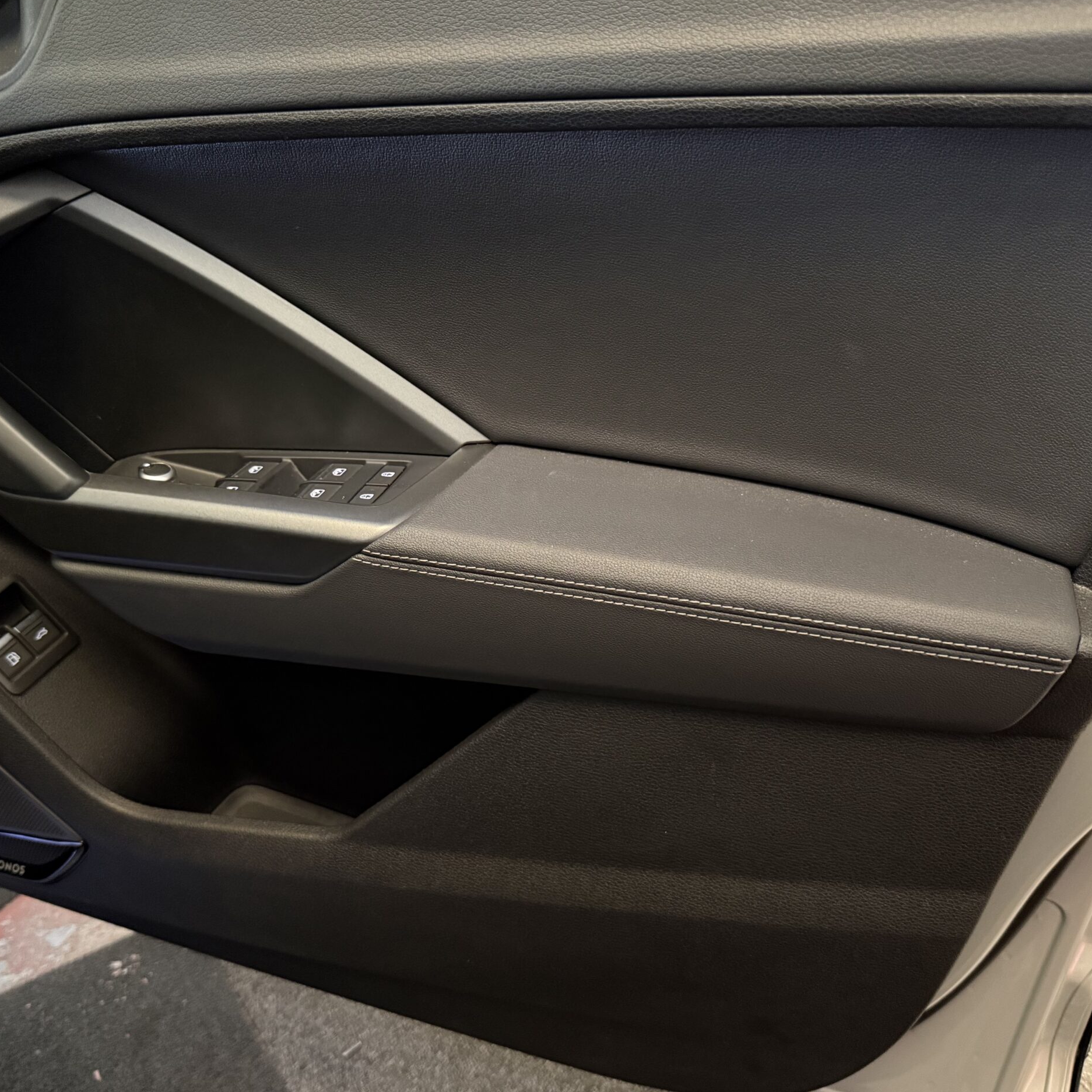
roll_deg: +0.1
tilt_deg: -30.0
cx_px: 500
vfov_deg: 55.6
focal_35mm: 29
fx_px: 1035
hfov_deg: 55.6
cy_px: 551
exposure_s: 1/30
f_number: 1.78
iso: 1250
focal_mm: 6.76
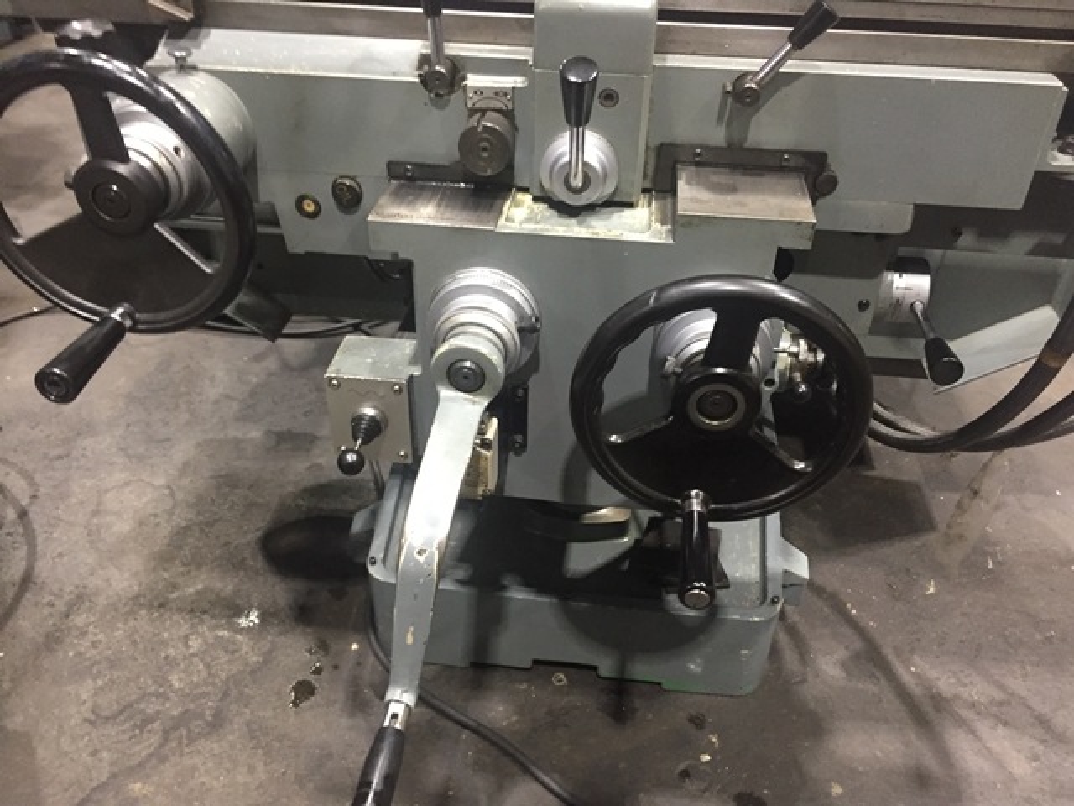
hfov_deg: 61.7
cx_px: 537
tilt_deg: -36.5
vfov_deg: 48.2
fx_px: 900
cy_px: 403
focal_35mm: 29
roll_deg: -5.4
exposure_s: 1/24
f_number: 2.2
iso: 250
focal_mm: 4.15
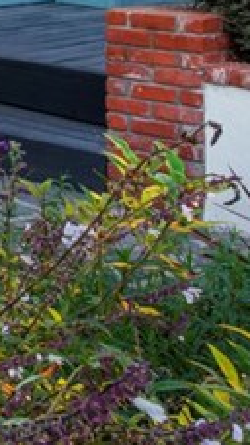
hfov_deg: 12.0
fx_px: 944
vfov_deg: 23.4
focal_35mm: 80
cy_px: -137
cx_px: -357
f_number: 14
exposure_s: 5
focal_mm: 17
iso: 50
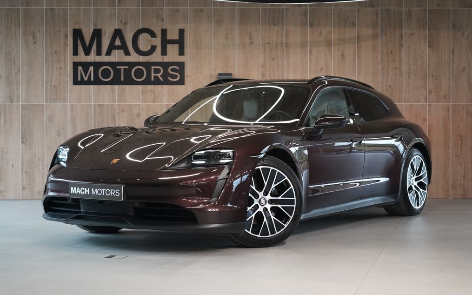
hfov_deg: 28.6
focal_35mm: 72
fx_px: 926
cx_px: 236
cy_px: 137
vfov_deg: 18.1
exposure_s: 1/160
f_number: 5.6
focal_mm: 70
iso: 6400
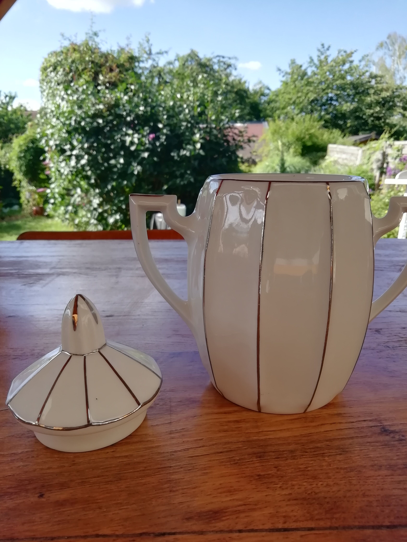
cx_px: 204
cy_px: 271
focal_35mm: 26
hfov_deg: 53.1
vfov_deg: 67.3
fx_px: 408
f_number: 2.2
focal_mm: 3.21
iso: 50
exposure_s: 1/194
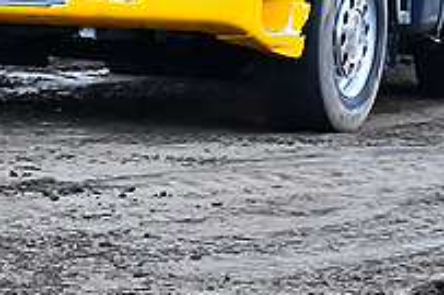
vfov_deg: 3.0
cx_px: 166
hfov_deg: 4.5
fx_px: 5693
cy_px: -158
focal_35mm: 462
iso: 1600
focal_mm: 78
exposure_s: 1/125
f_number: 5.6
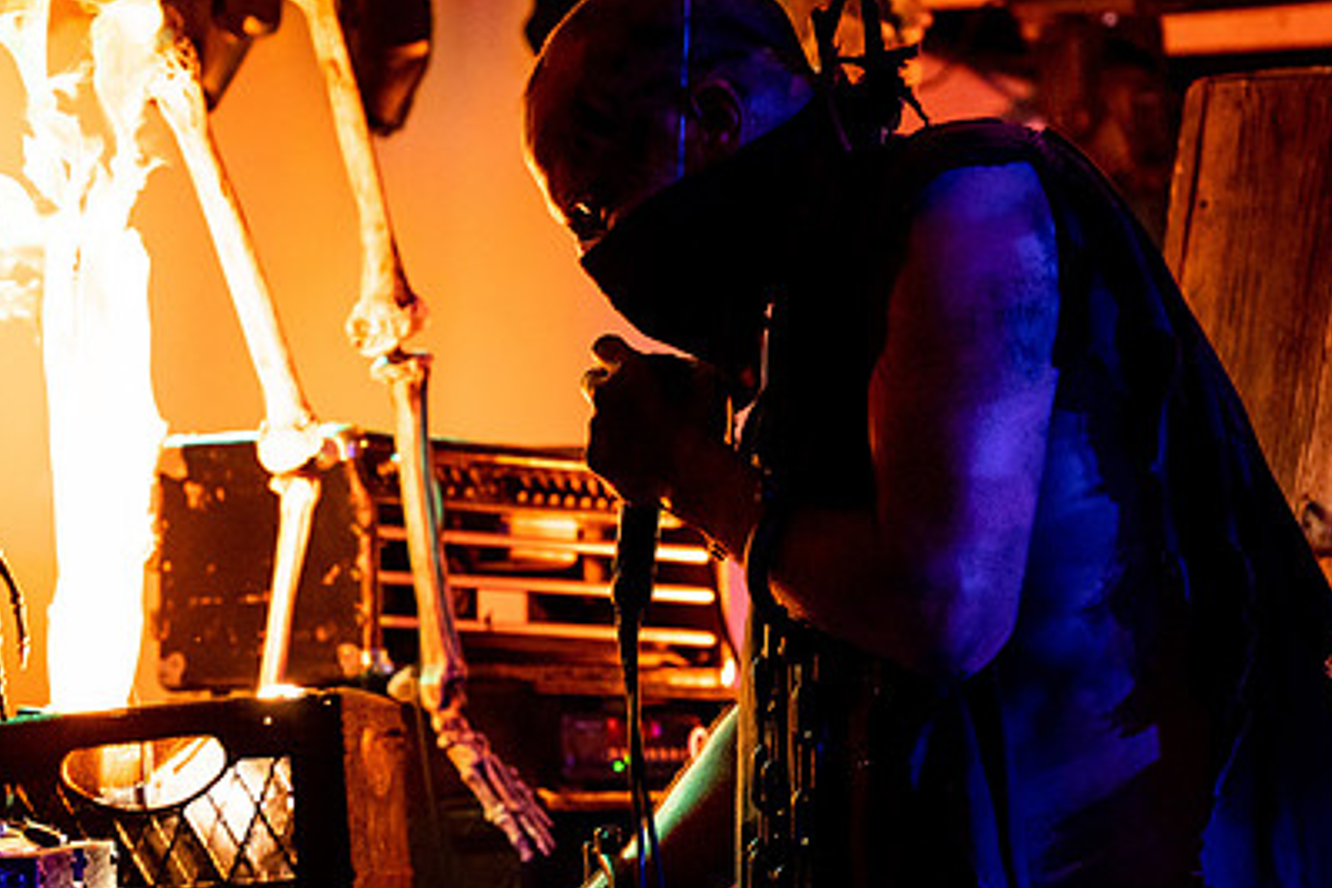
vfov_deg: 9.9
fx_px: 5143
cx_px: 643
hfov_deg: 14.8
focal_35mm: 139
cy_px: 417
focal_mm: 70
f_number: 2.8
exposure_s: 1/200
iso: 3200
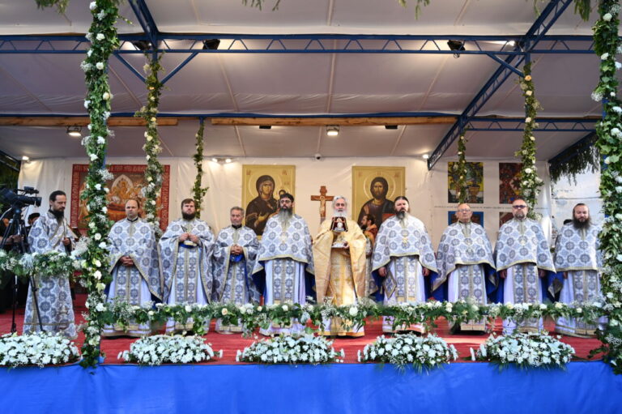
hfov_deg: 58.0
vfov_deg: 40.5
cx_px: 311
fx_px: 561
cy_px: 207
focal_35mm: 32
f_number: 6.3
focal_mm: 32.5
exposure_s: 1/50
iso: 200
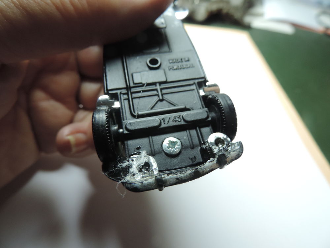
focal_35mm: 24
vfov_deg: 56.8
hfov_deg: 71.6
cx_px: 165
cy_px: 124
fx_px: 229
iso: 280
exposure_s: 1/30
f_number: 3
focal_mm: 4.3
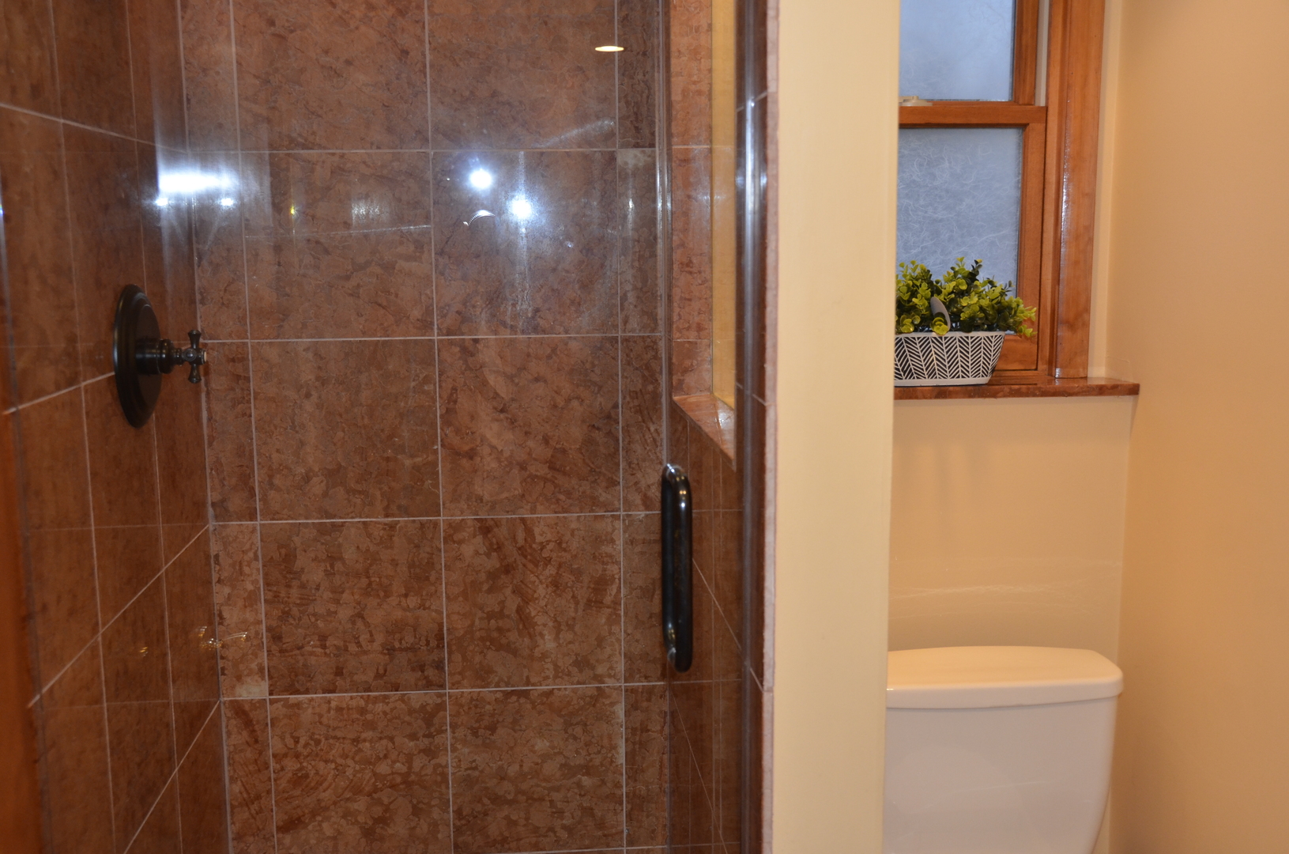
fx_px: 1286
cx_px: 644
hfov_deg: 53.2
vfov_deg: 36.7
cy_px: 427
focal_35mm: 36
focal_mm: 24
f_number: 5
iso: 800
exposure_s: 1/60
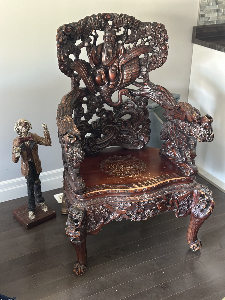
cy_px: 150
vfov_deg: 39.7
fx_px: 416
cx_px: 112
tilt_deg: -25.9
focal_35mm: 48
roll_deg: -0.4
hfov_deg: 30.3
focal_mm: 6.86
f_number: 1.78
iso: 800
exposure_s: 1/35
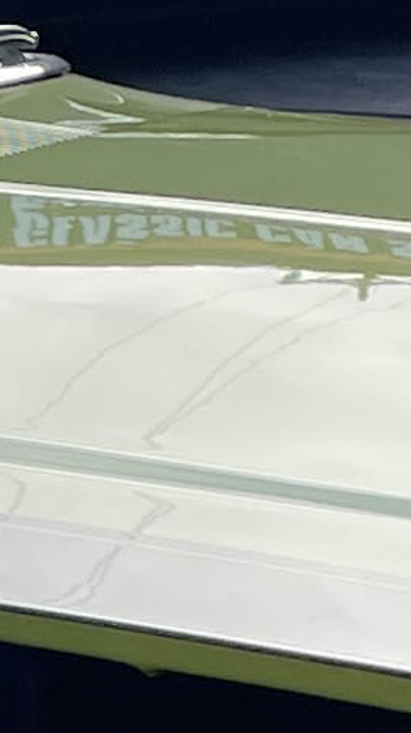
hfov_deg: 4.7
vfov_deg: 8.6
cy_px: 1274
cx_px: -880
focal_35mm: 243
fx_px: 4713
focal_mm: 4.2
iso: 32
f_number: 1.6
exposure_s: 1/596
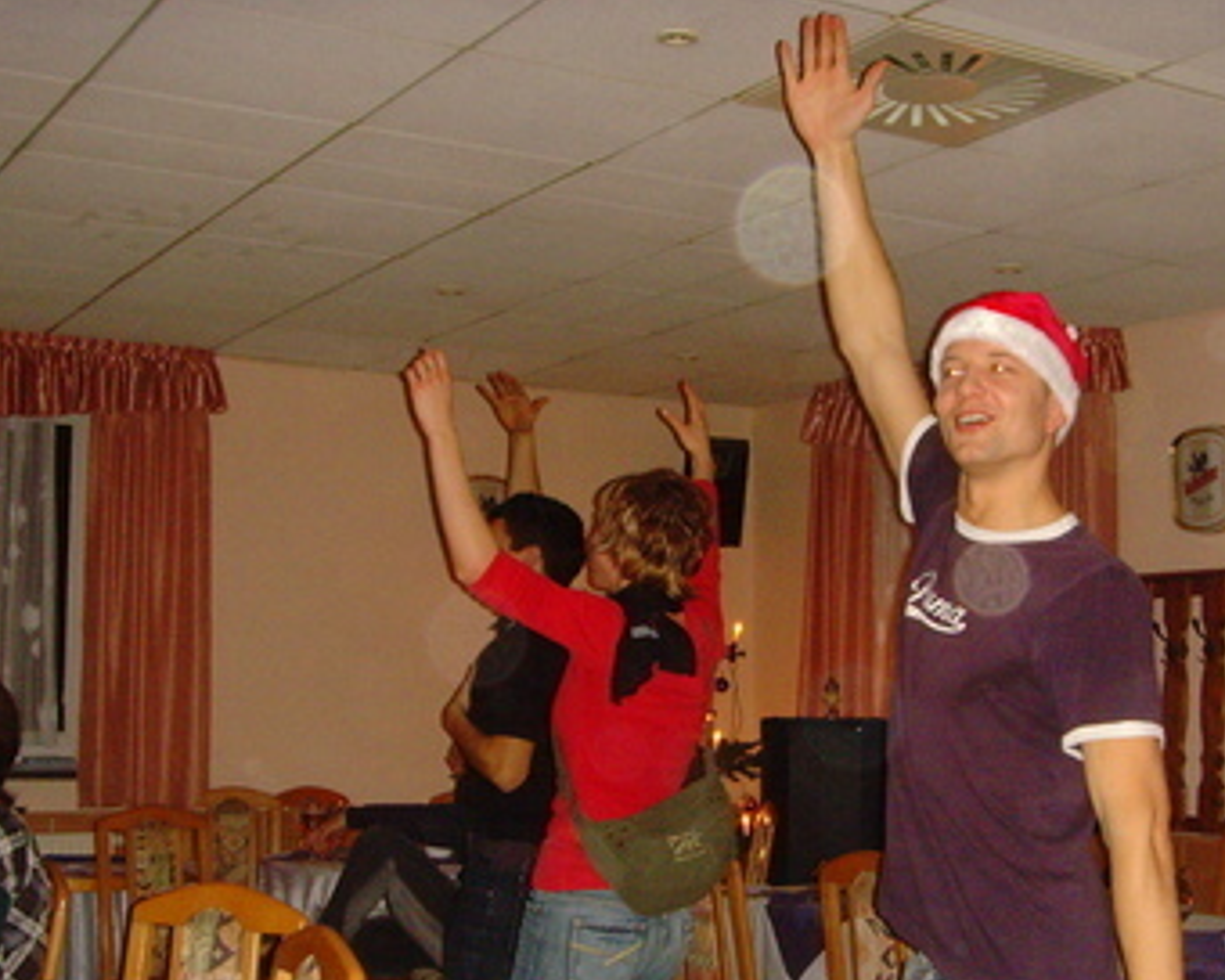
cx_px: 753
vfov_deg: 27.0
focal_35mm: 56
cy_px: 632
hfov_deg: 33.4
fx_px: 2030
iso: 400
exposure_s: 1/45
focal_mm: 6.6
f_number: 3.5
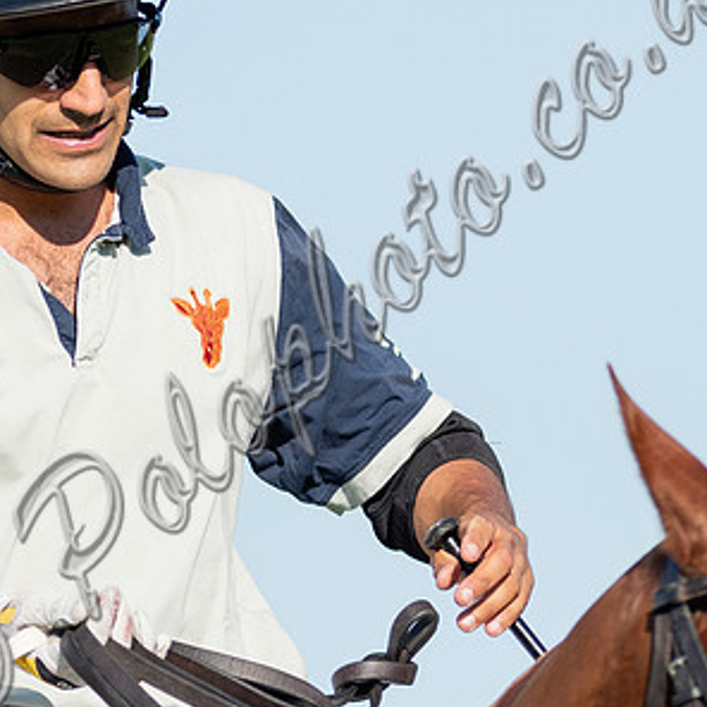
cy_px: 219
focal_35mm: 986
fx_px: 22784
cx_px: 127
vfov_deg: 1.8
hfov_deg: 1.8
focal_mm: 300
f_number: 3.2
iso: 320
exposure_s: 1/6400
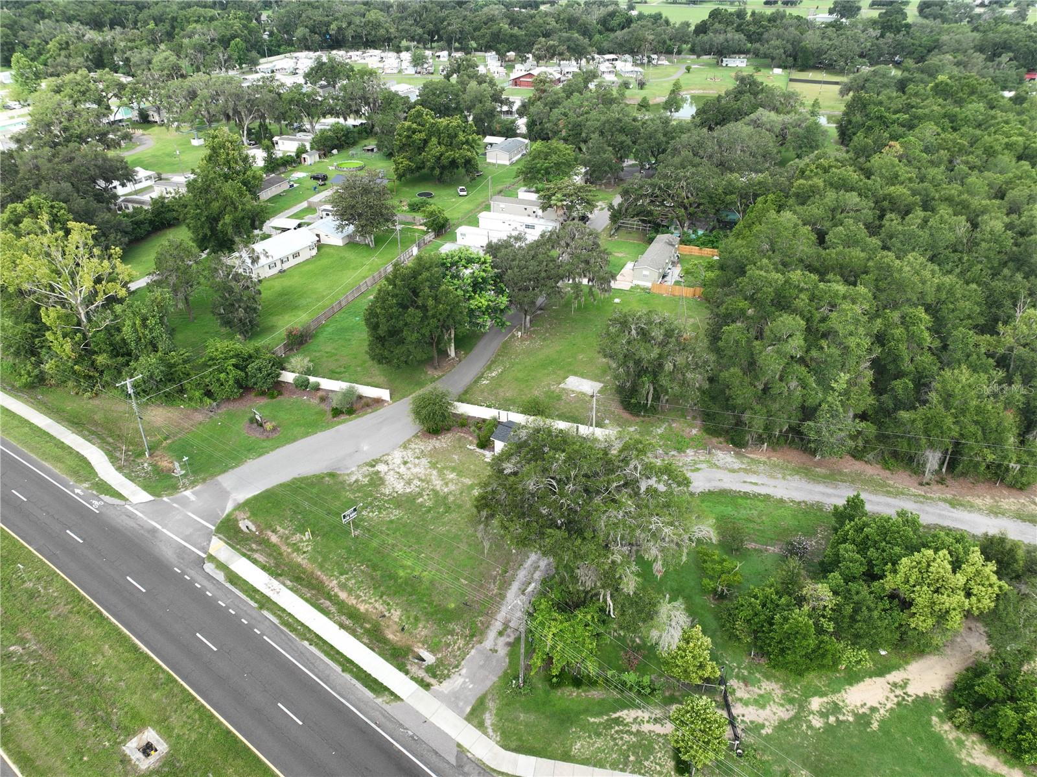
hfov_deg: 71.6
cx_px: 518
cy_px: 388
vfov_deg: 56.8
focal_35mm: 24
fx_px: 719
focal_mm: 12.29
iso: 100
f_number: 2.8
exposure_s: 1/400
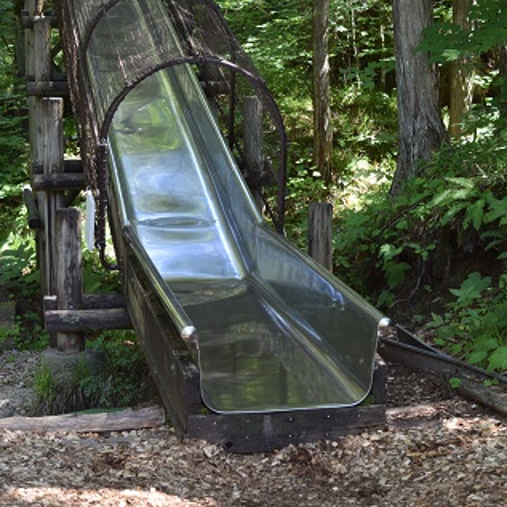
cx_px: 320
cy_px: 254
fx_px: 1342
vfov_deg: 21.4
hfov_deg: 21.3
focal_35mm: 81
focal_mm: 42
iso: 400
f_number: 5
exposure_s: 1/80
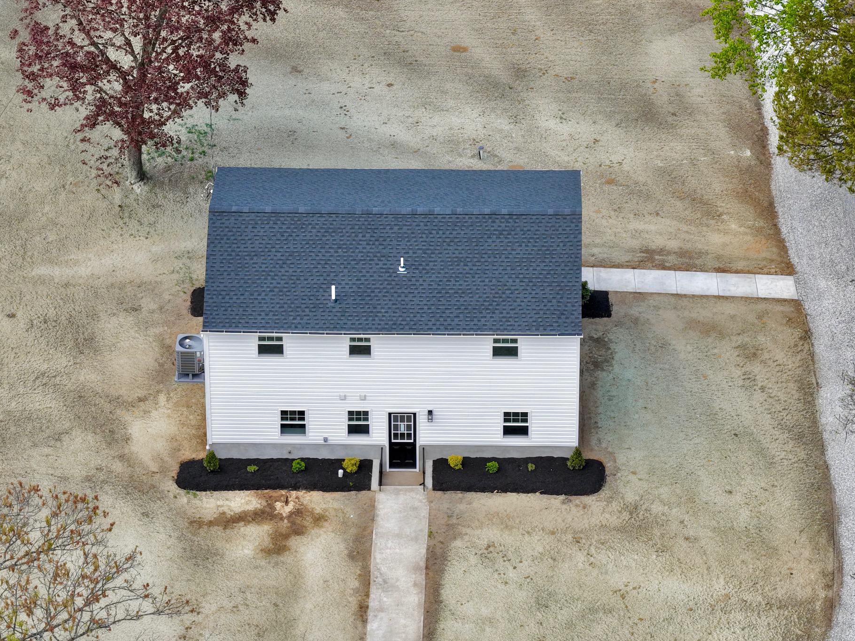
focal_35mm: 190
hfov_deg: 10.4
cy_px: 339
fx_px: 4693
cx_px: 414
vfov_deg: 7.8
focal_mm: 40
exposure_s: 1/500
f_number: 2.8
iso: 100
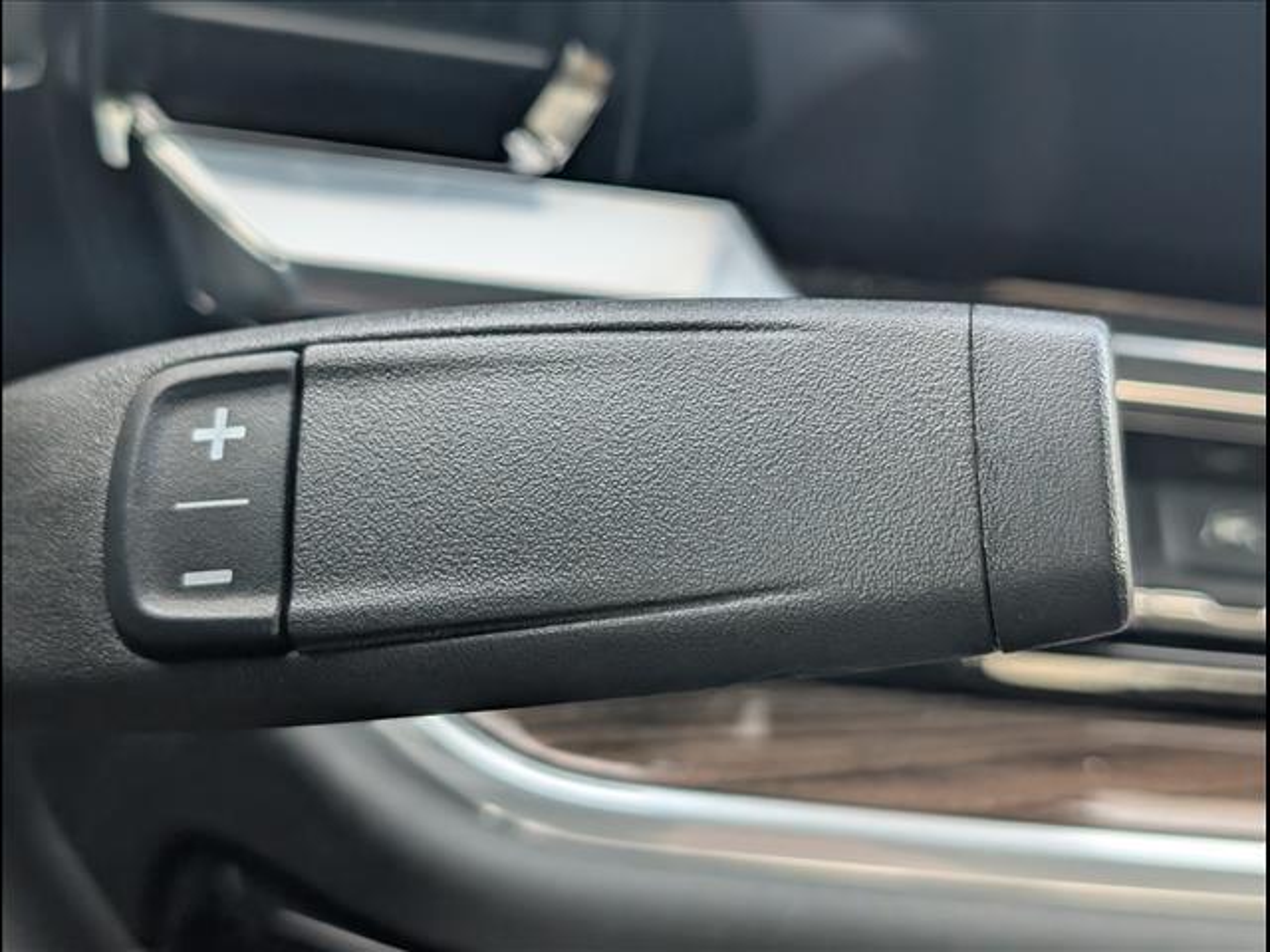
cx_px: 635
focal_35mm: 49
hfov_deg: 38.9
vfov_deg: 29.7
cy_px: 476
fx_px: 1798
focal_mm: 6.9
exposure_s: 1/476
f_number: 1.68
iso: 158
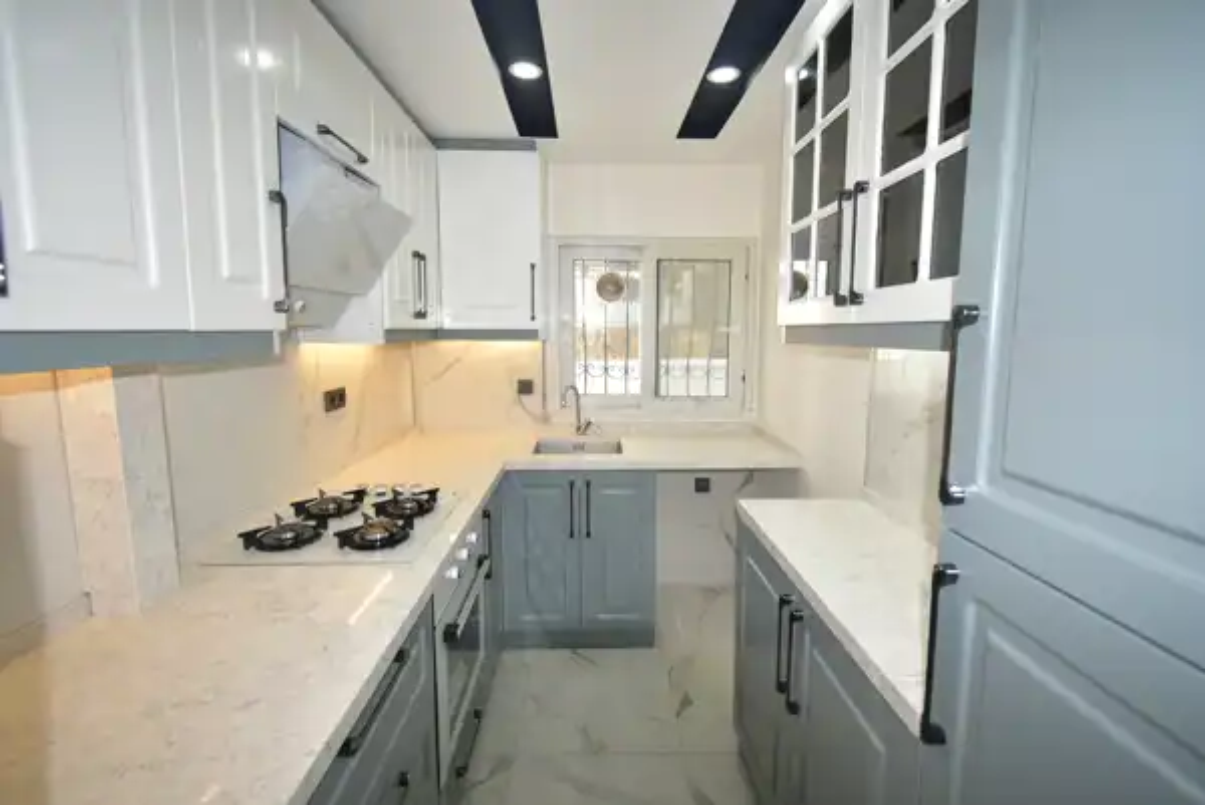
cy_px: 402
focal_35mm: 15
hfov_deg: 100.3
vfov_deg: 77.4
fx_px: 502
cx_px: 602
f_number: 4.5
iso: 500
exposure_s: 1/60
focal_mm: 10
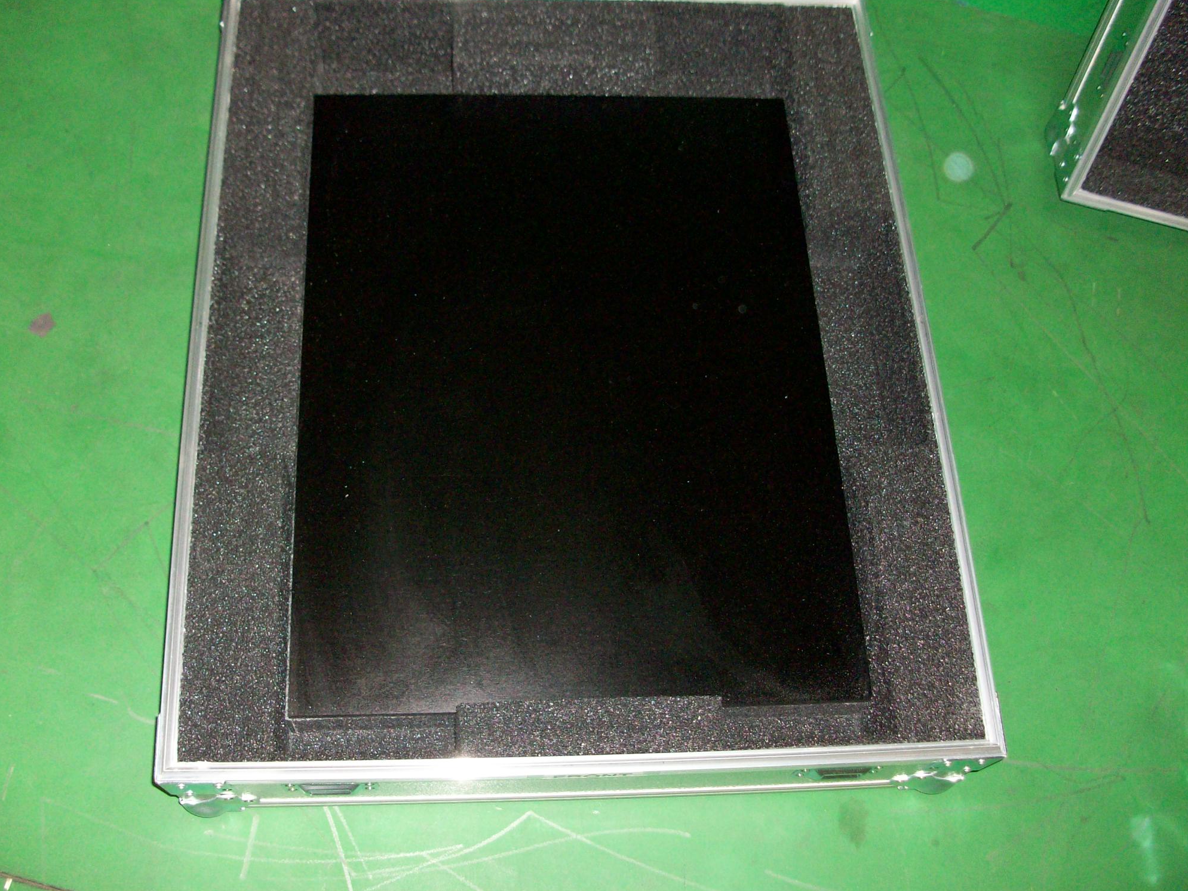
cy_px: 434
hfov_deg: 52.6
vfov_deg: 40.7
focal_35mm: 35
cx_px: 591
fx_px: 1201
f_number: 2.8
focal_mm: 5.7
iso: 160
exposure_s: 1/60
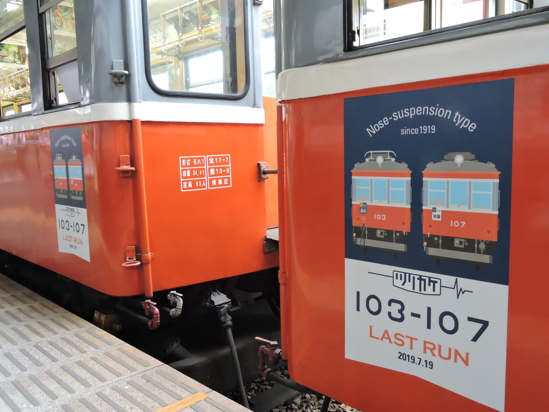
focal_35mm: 30
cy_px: 206
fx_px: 476
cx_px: 274
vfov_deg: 46.8
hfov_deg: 60.0
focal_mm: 5.4
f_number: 3.5
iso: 900
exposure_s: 1/60
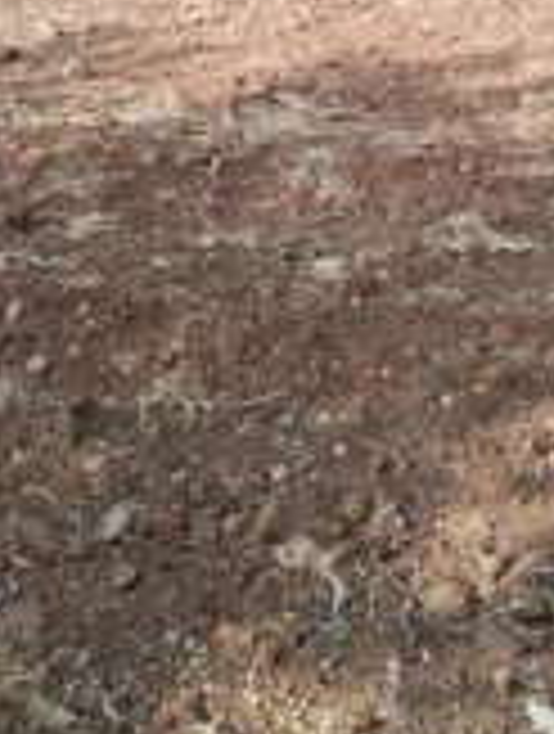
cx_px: 378
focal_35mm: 71
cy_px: -72
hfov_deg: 20.7
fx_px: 1509
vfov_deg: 25.4
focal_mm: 4.75
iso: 100
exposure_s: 1/586
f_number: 1.8
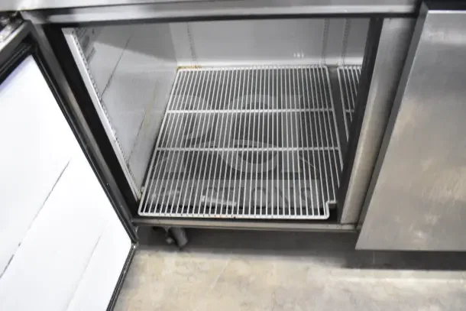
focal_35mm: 30
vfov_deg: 43.6
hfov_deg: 61.9
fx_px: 388
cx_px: 233
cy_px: 156
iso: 6400
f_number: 3.5
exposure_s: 1/40
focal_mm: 20
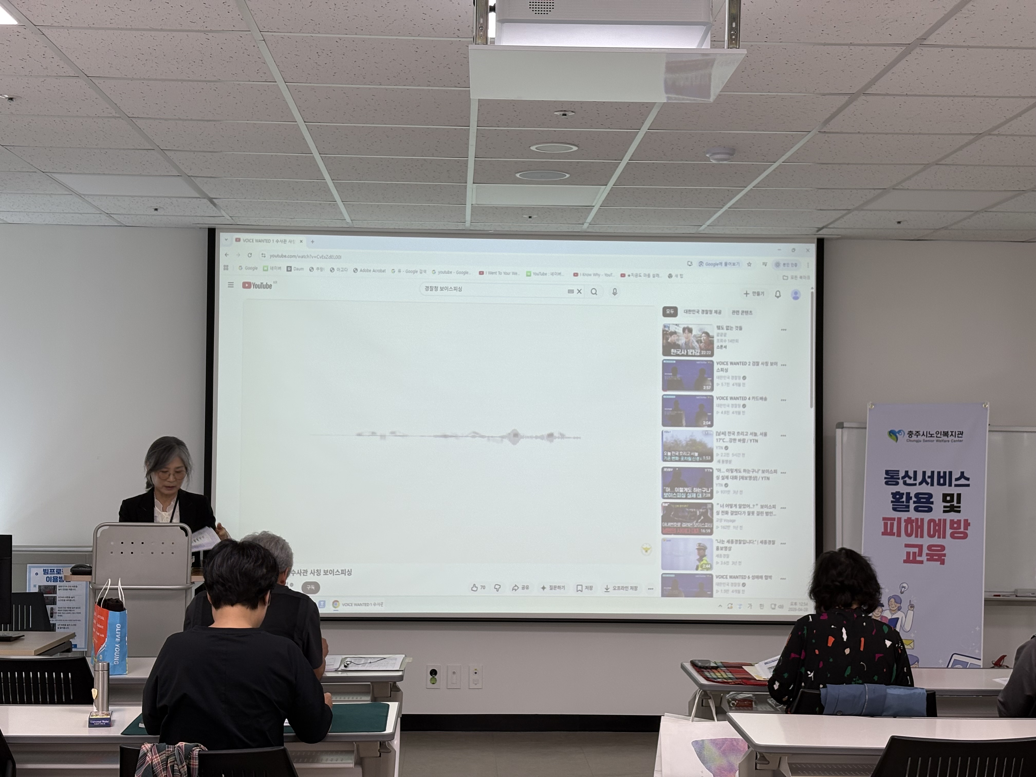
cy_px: 388
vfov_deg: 28.0
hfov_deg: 36.8
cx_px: 518
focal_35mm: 52
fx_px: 1556
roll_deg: -0.2
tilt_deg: +1.6
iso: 40
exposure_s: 1/120
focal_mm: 5.96
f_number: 1.6
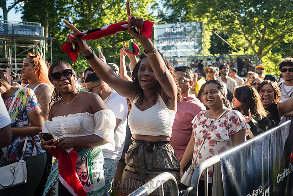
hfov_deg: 54.4
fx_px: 285
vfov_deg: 37.9
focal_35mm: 35
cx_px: 146
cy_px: 98
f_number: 3.5
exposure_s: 1/400
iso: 250
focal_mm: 35
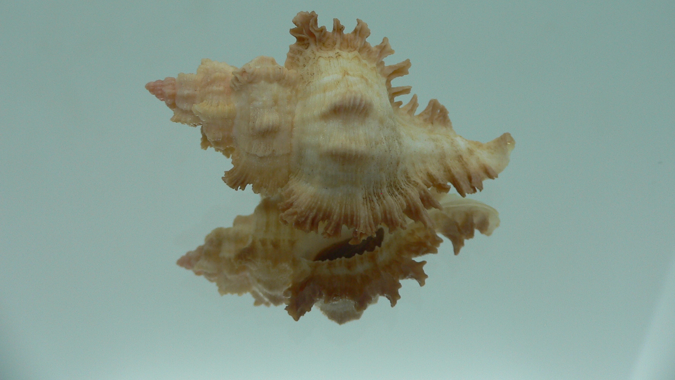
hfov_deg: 51.6
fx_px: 698
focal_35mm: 39
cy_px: 143
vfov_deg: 30.3
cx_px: 343
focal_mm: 4.6
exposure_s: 1/60
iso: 80
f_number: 2.8
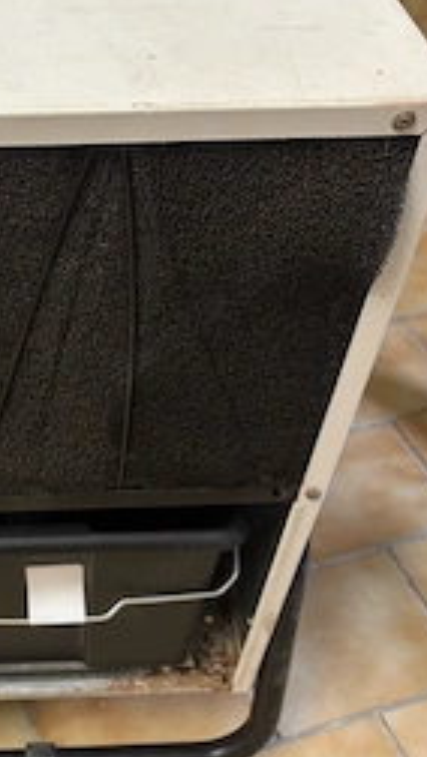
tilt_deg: -45.3
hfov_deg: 25.6
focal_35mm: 45
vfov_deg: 45.4
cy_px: 351
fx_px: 905
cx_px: 30
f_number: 1.6
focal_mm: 5.96
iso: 250
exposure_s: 1/50
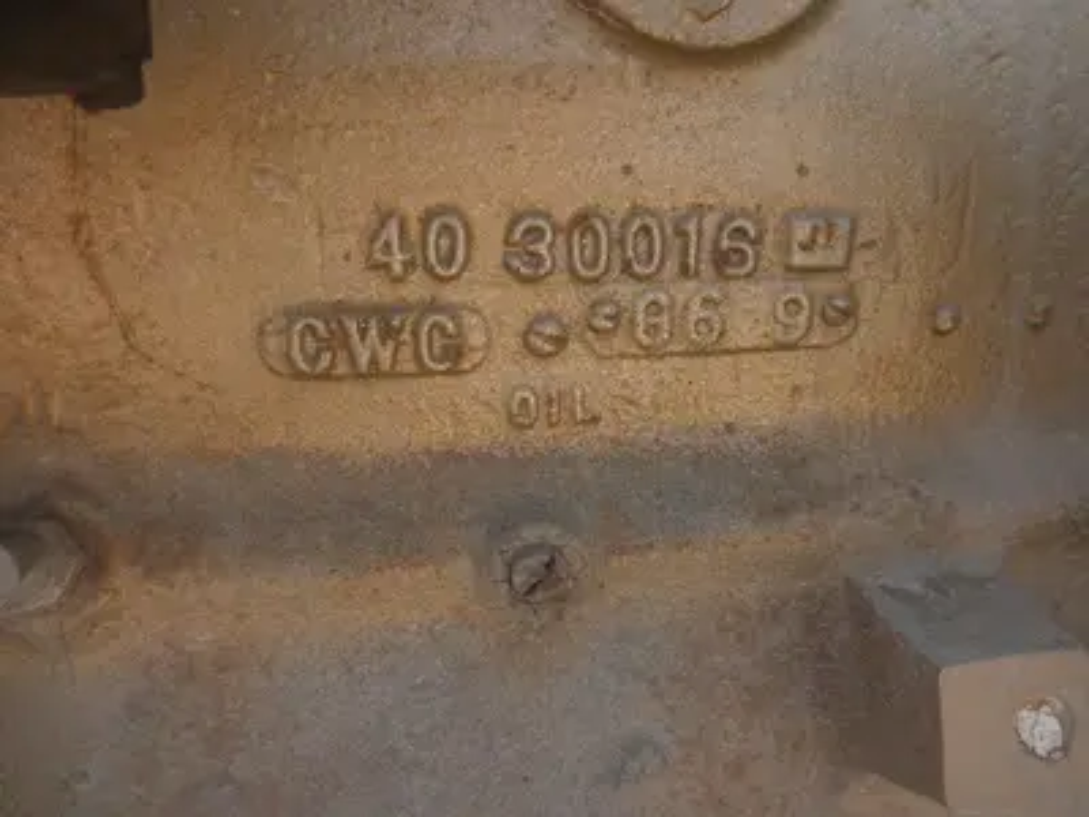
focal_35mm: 28
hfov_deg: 63.4
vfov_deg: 49.7
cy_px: 408
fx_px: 881
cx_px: 544
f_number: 3
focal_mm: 5
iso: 64
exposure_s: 1/100
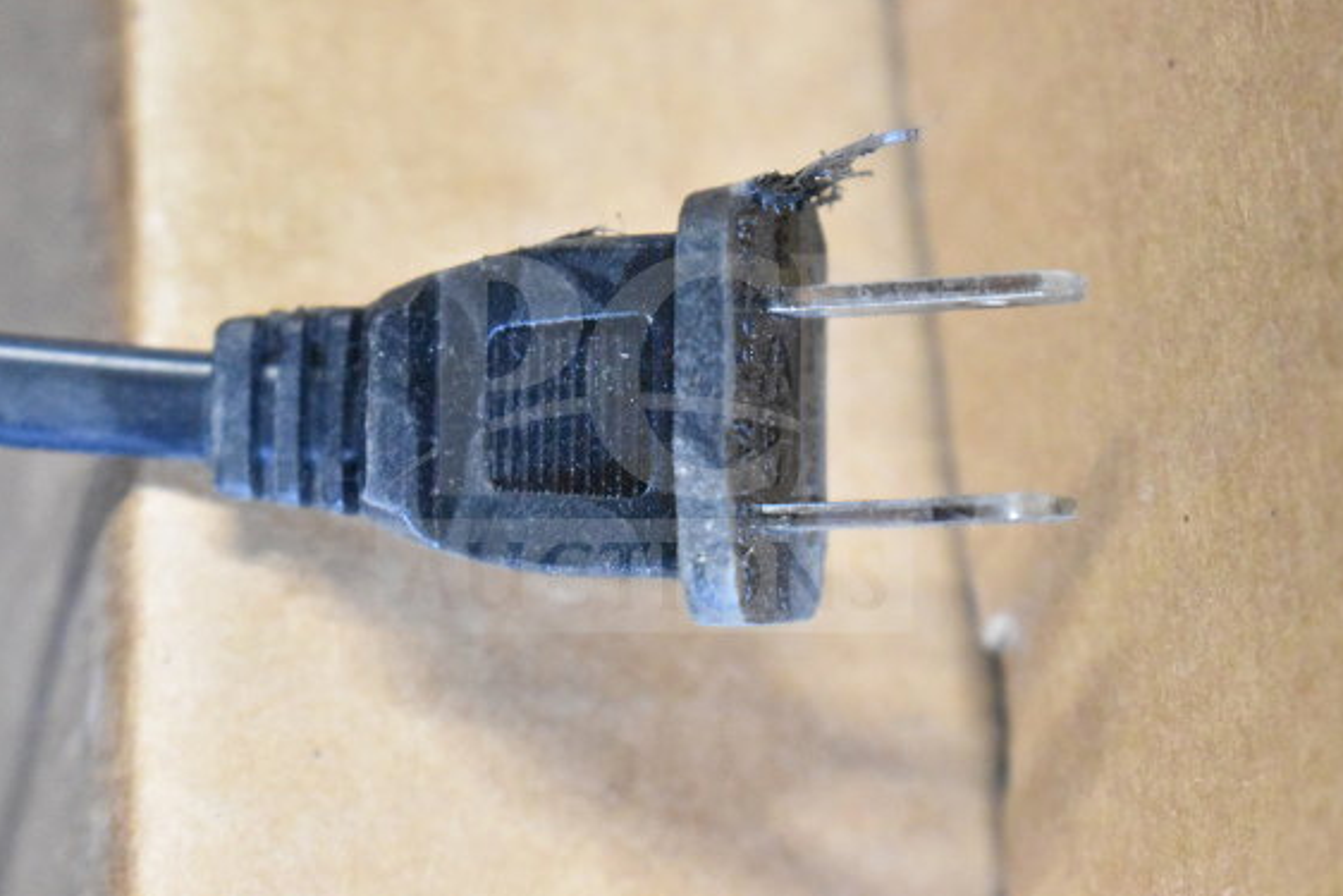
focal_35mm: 90
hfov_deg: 22.7
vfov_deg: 15.3
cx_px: 643
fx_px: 3341
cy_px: 443
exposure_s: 1/100
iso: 16000
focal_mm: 55
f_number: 5.6
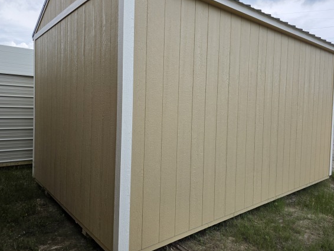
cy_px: 112
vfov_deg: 53.0
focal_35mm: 26
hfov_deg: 67.3
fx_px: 251
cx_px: 161
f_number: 1.7
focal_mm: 6.3
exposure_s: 1/2993
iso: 80
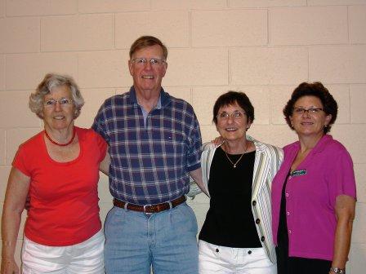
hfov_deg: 36.2
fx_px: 560
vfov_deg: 27.5
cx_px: 183
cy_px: 137
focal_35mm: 53
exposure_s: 1/60.1
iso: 85
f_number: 3.5
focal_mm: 8.8
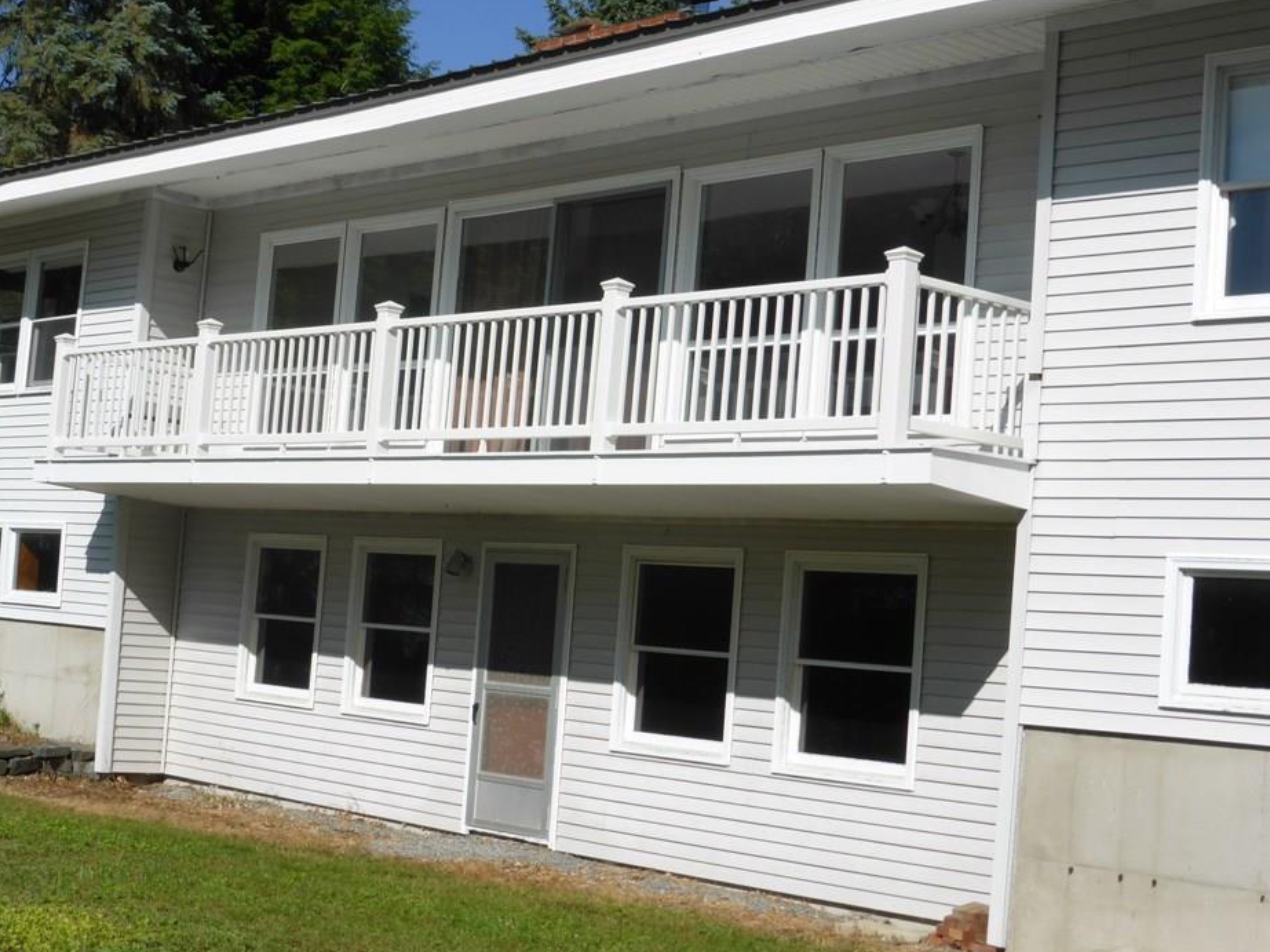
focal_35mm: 60
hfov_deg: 32.2
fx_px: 2201
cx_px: 587
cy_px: 455
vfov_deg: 24.4
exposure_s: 1/1600
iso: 100
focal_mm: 9.7
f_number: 4.6
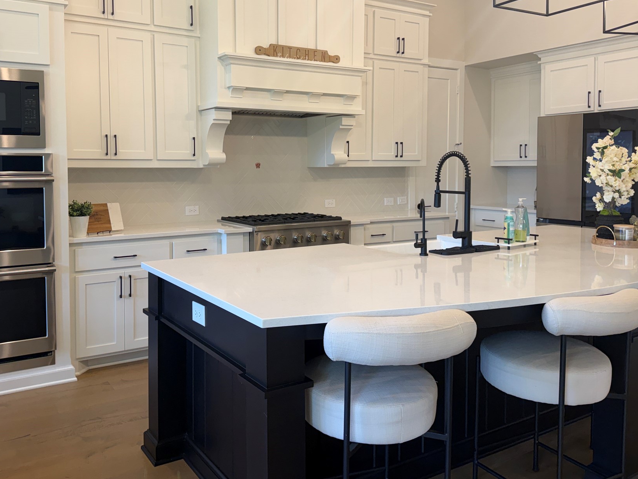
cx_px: 283
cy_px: 186
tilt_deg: -2.3
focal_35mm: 30
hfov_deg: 59.8
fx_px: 553
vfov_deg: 46.5
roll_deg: +0.7
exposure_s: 1/120
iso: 125
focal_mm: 6.76
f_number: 1.78
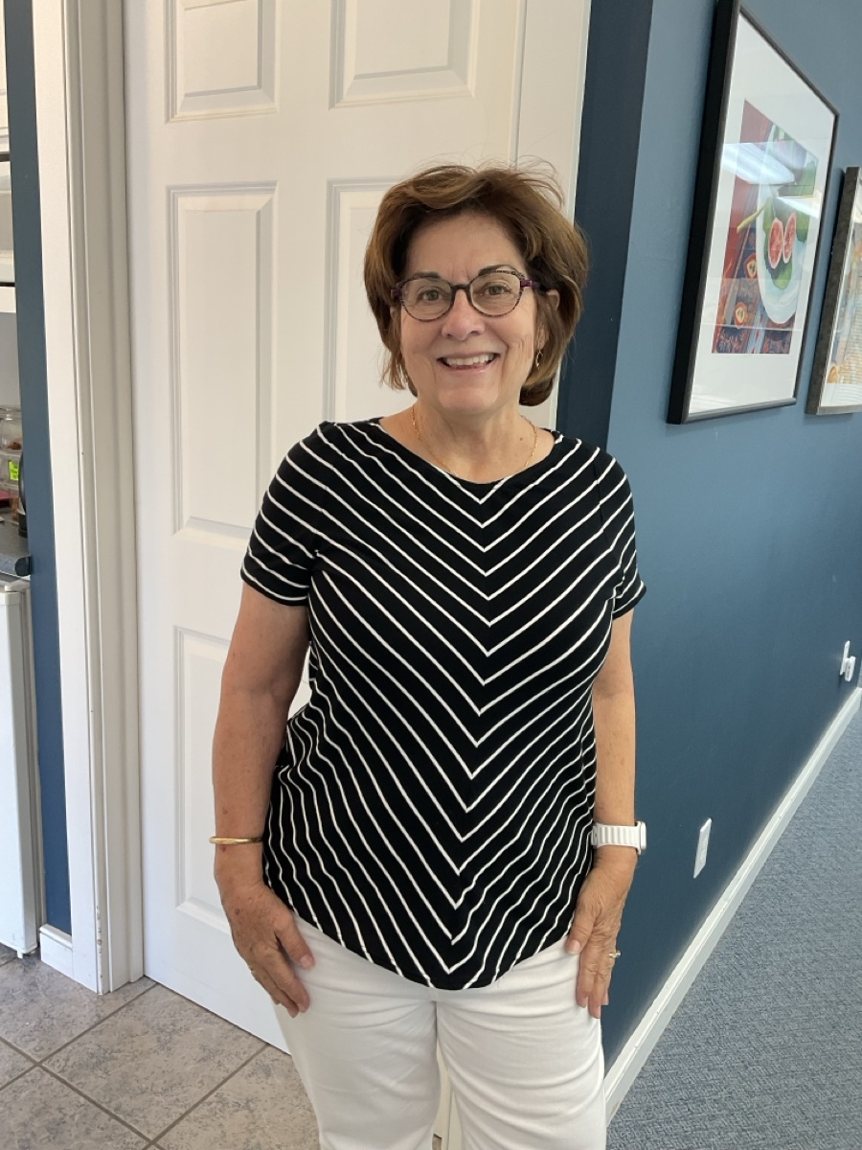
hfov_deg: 48.2
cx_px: 431
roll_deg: -4.6
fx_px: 963
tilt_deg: -14.1
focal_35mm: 29
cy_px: 575
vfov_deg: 61.7
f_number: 1.8
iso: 50
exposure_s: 1/60
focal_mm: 3
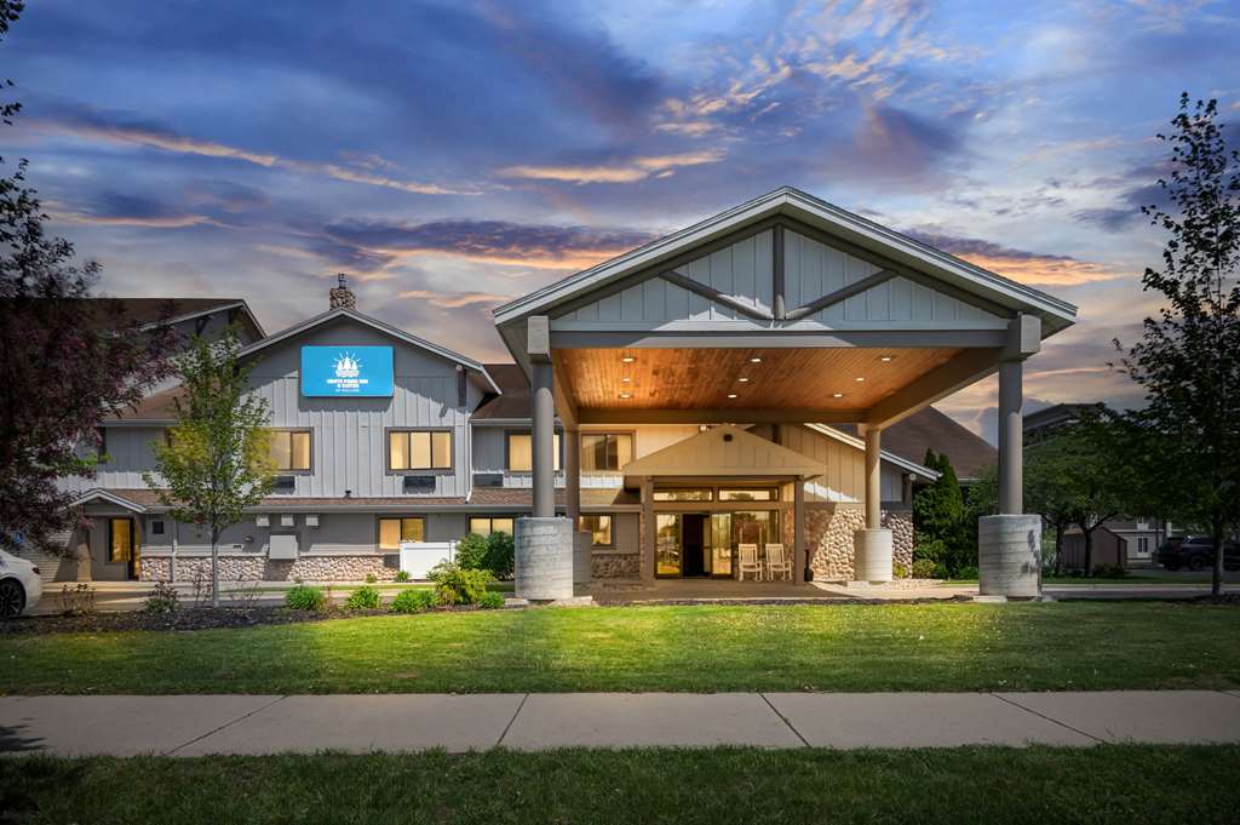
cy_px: 412
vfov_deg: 53.1
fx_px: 826
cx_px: 620
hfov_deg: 73.8
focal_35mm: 24
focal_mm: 24
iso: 320
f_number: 8
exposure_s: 1/250
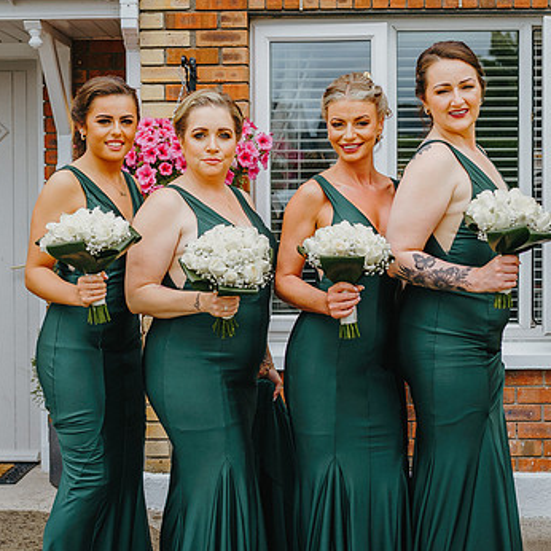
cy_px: 251
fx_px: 1189
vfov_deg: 26.1
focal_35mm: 66
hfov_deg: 26.1
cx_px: 301
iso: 100
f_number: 2.8
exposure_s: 1/1000
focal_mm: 35
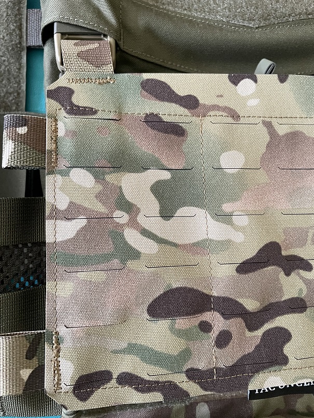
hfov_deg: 53.1
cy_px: 209
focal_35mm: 26
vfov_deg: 67.3
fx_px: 315
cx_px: 157
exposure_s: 1/48
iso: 500
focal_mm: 4.2
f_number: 1.6
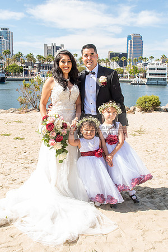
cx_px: 78
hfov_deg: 33.0
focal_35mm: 40
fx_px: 283
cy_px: 126
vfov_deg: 47.9
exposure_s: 1/320
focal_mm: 27
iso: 200
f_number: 7.1
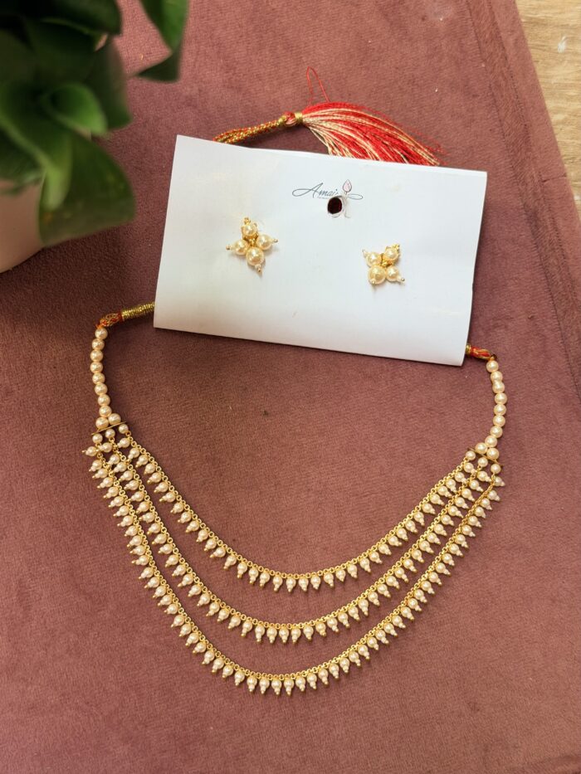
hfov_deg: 30.3
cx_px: 290
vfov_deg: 39.7
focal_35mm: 48
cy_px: 387
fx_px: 1074
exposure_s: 1/121
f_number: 1.78
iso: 64
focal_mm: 6.76
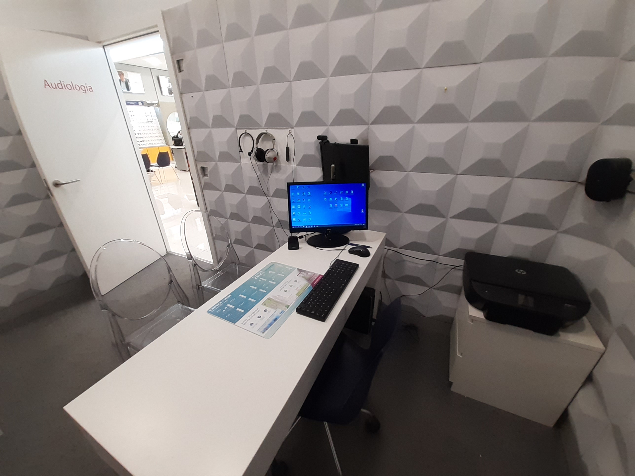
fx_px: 238
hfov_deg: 106.2
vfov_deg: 89.9
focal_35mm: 13
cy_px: 238
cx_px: 318
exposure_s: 1/50
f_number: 2.2
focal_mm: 1.13
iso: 100
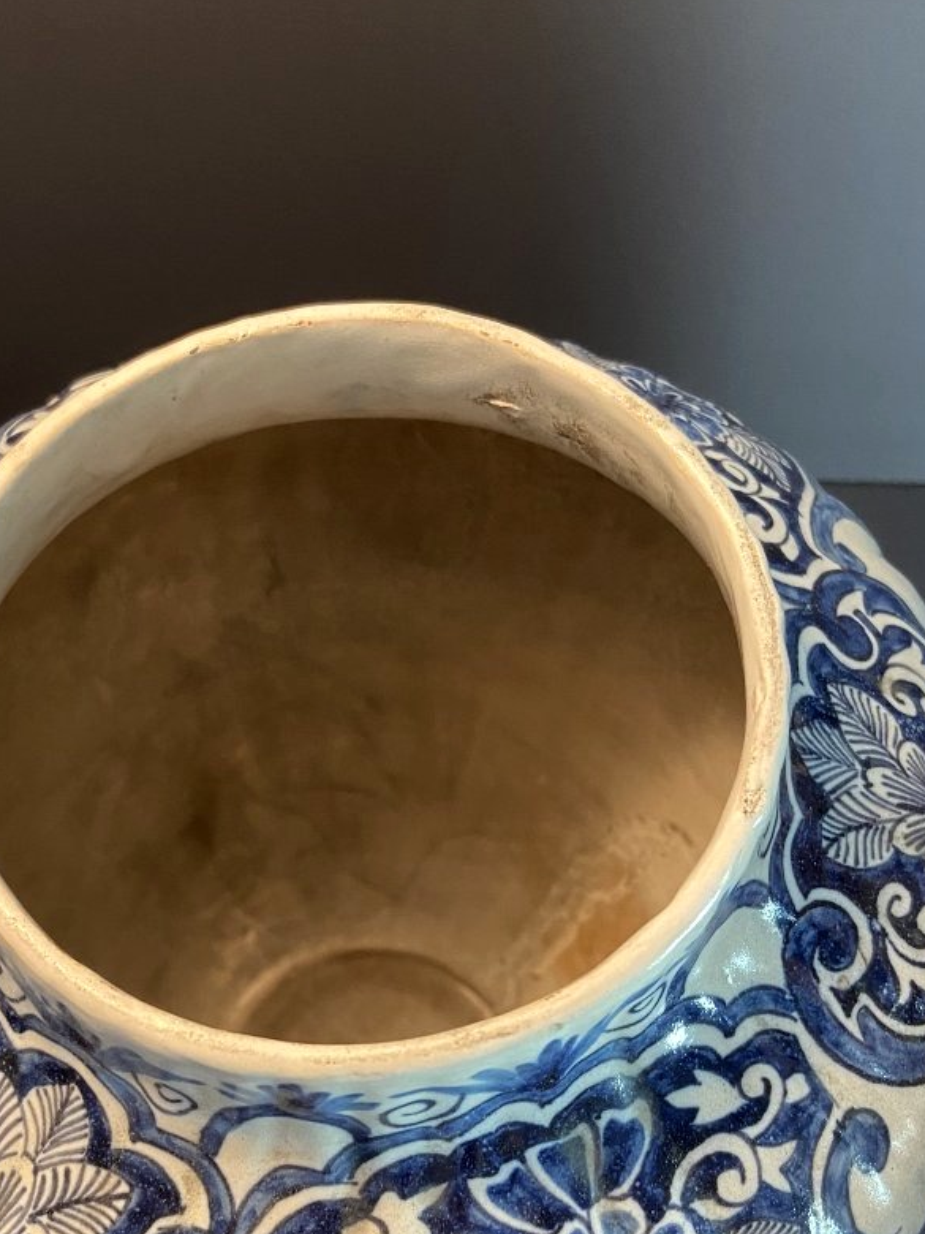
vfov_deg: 46.1
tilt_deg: -65.3
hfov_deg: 35.7
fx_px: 1425
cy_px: 826
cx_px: 338
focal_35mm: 40
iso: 250
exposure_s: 1/50
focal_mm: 4.25
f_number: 1.8
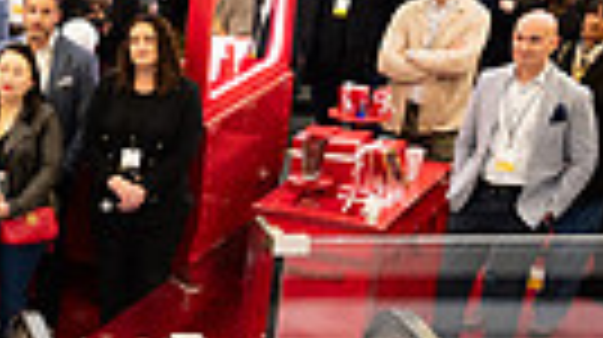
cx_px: -297
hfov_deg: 17.2
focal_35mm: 113
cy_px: 284
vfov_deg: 10.6
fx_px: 1805
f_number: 3.2
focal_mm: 24
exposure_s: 1/160
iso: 1250
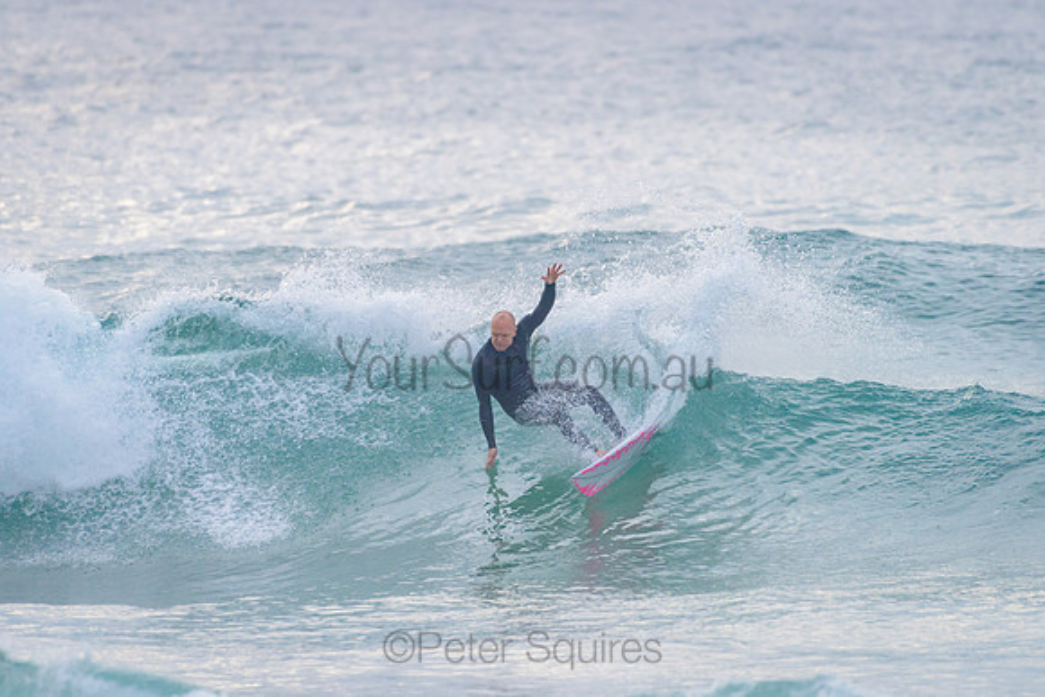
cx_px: 507
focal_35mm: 613
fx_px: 17802
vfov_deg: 2.2
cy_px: 342
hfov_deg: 3.4
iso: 640
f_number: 5.6
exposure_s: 1/1250
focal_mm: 500
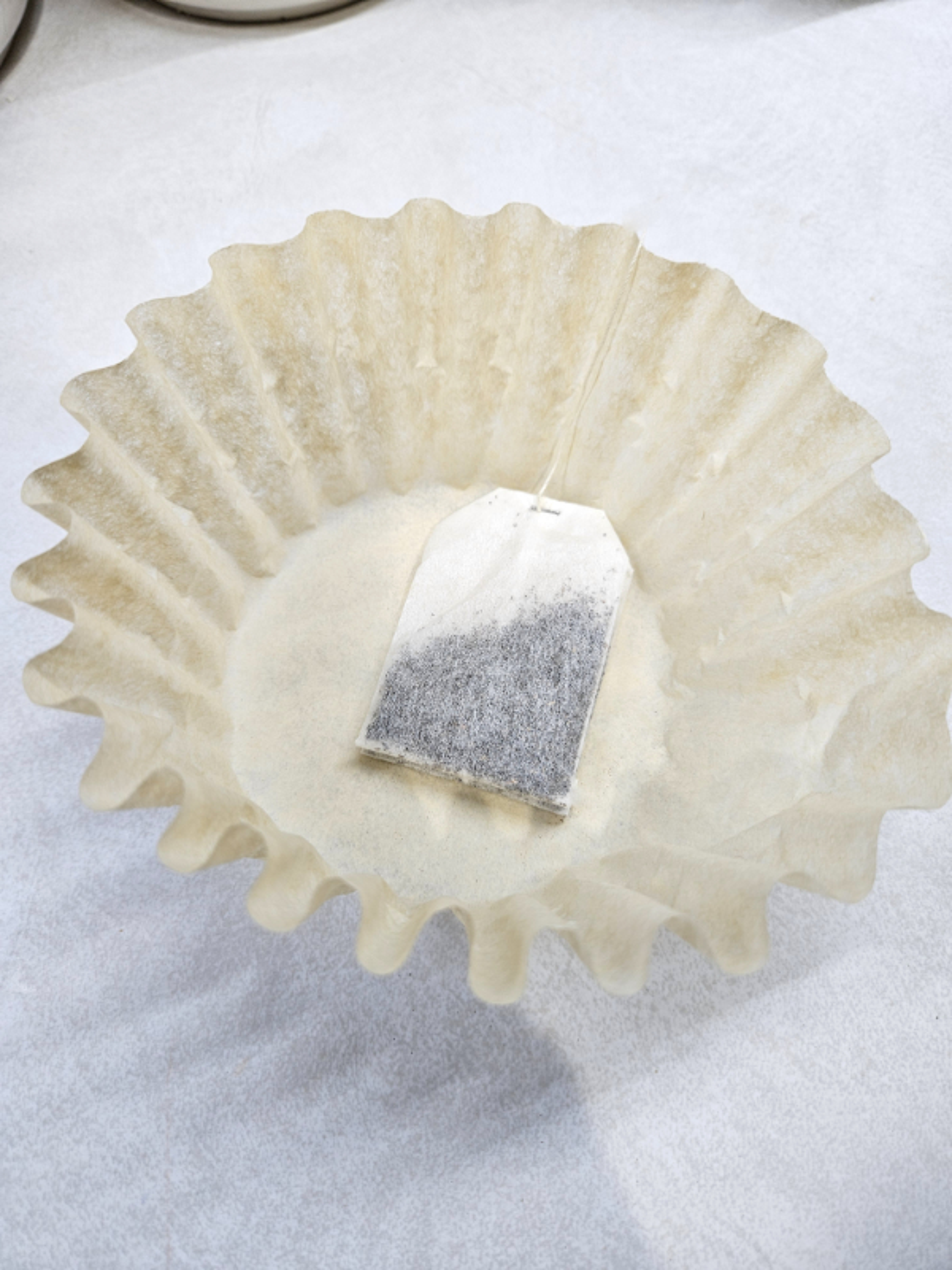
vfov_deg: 73.9
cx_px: 476
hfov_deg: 58.9
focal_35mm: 23
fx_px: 843
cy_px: 635
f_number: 1.8
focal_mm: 5.4
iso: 50
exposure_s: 1/53
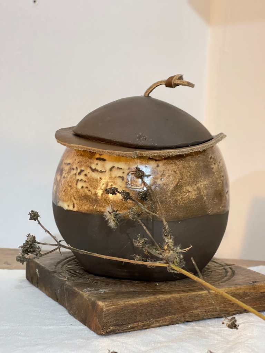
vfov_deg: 30.3
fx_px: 653
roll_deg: -3.2
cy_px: 176
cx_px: 132
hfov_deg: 22.9
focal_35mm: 64
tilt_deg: -6.4
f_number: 2.2
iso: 800
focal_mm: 7.5
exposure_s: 1/25
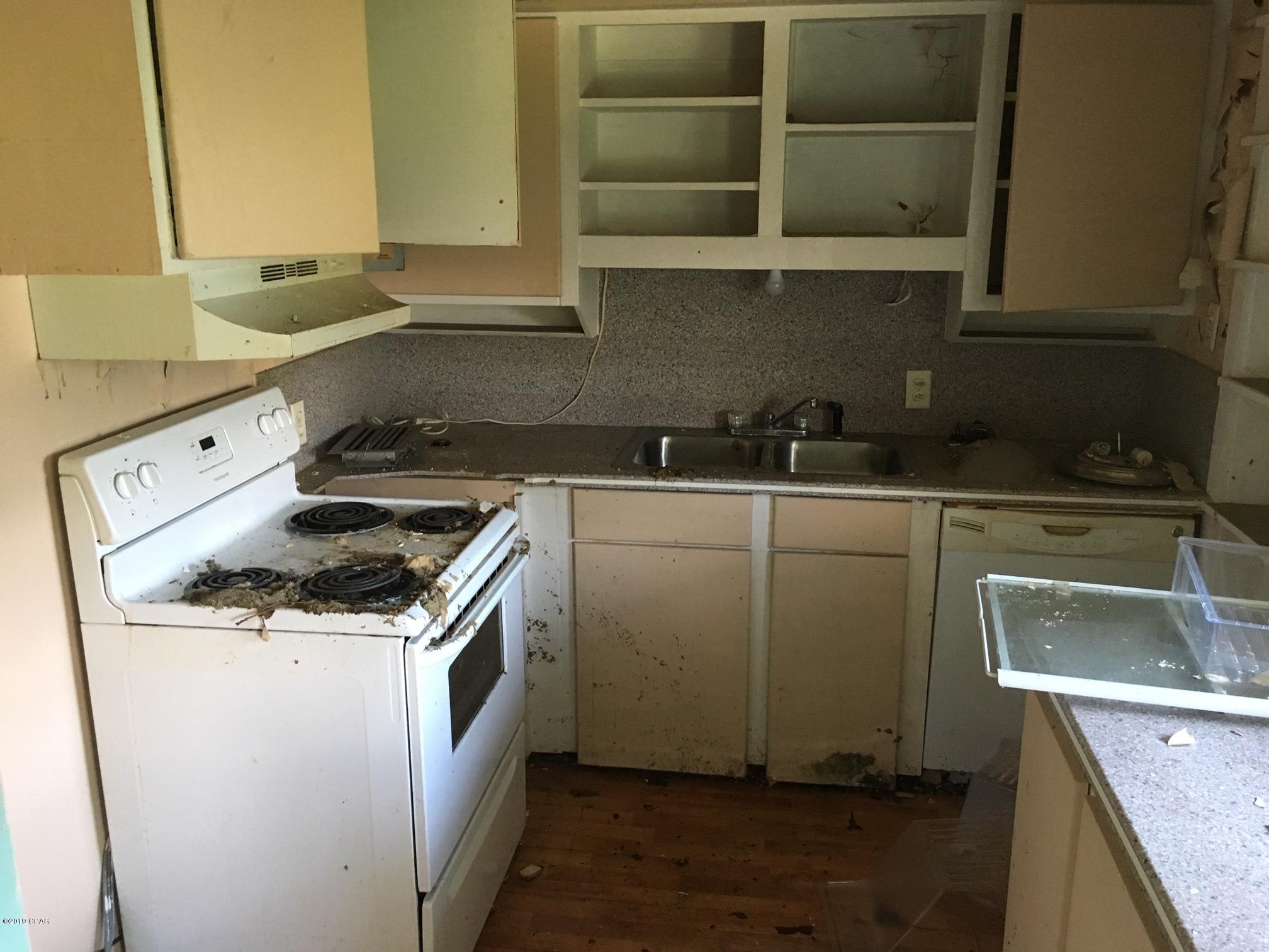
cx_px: 634
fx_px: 1063
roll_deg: -0.1
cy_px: 476
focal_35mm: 29
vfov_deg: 48.2
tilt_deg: -14.7
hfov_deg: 61.7
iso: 160
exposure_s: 1/30
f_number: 2.2
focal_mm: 4.15
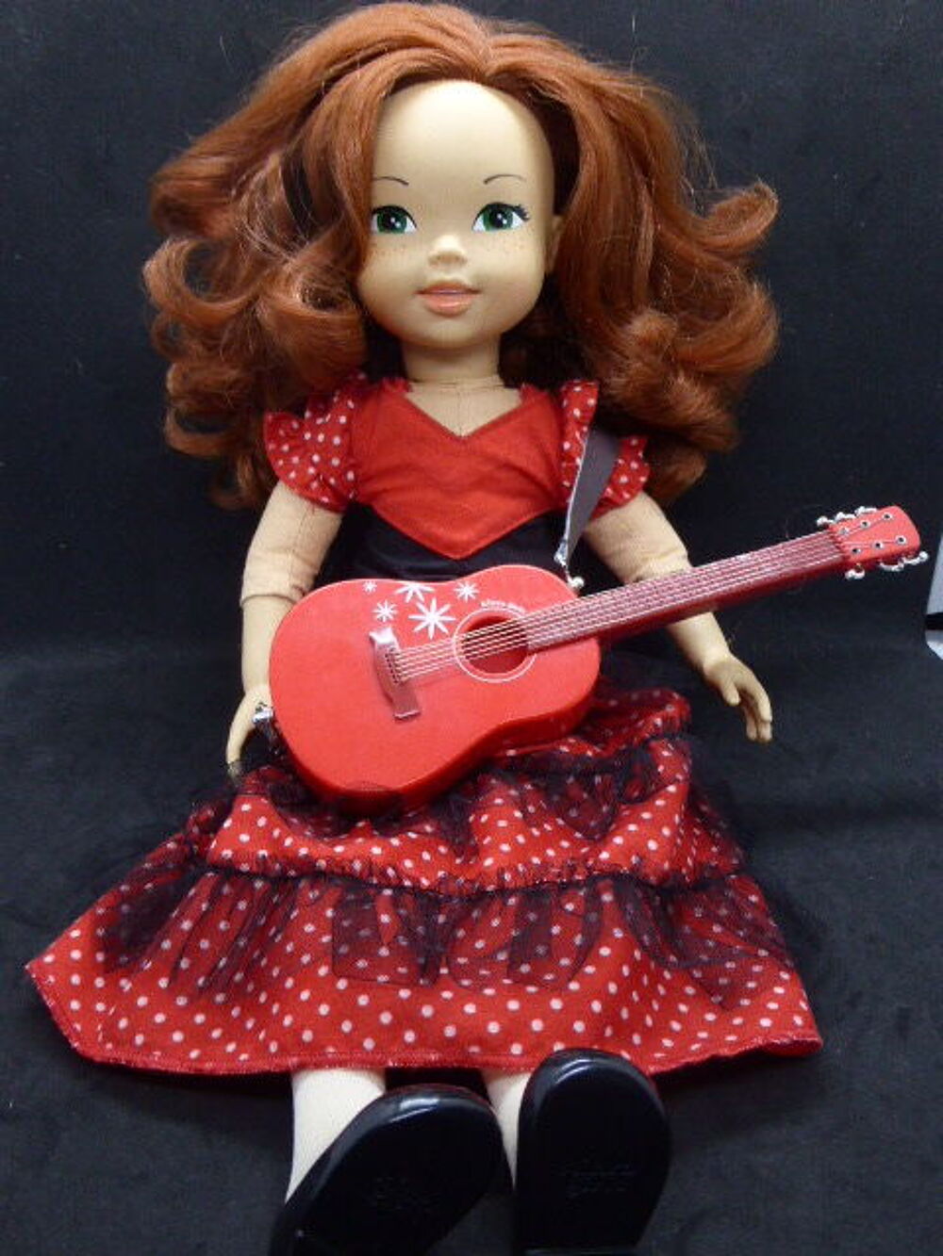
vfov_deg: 58.3
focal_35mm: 31
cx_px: 472
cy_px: 628
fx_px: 1126
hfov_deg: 45.4
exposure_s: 1/50
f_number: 3.6
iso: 400
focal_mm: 5.4
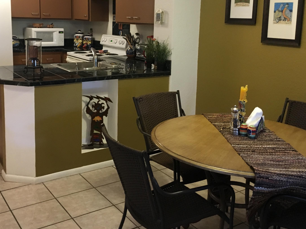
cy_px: 74
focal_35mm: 40
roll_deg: -2.0
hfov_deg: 46.8
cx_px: 144
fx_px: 354
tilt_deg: -9.0
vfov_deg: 35.6
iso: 200
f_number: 2.2
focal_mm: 4.15
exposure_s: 1/20
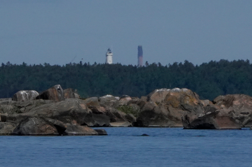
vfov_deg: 2.3
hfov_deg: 3.4
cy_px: 84
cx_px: 126
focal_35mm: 600
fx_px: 4193
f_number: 11
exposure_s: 1/3200
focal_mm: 220
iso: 800
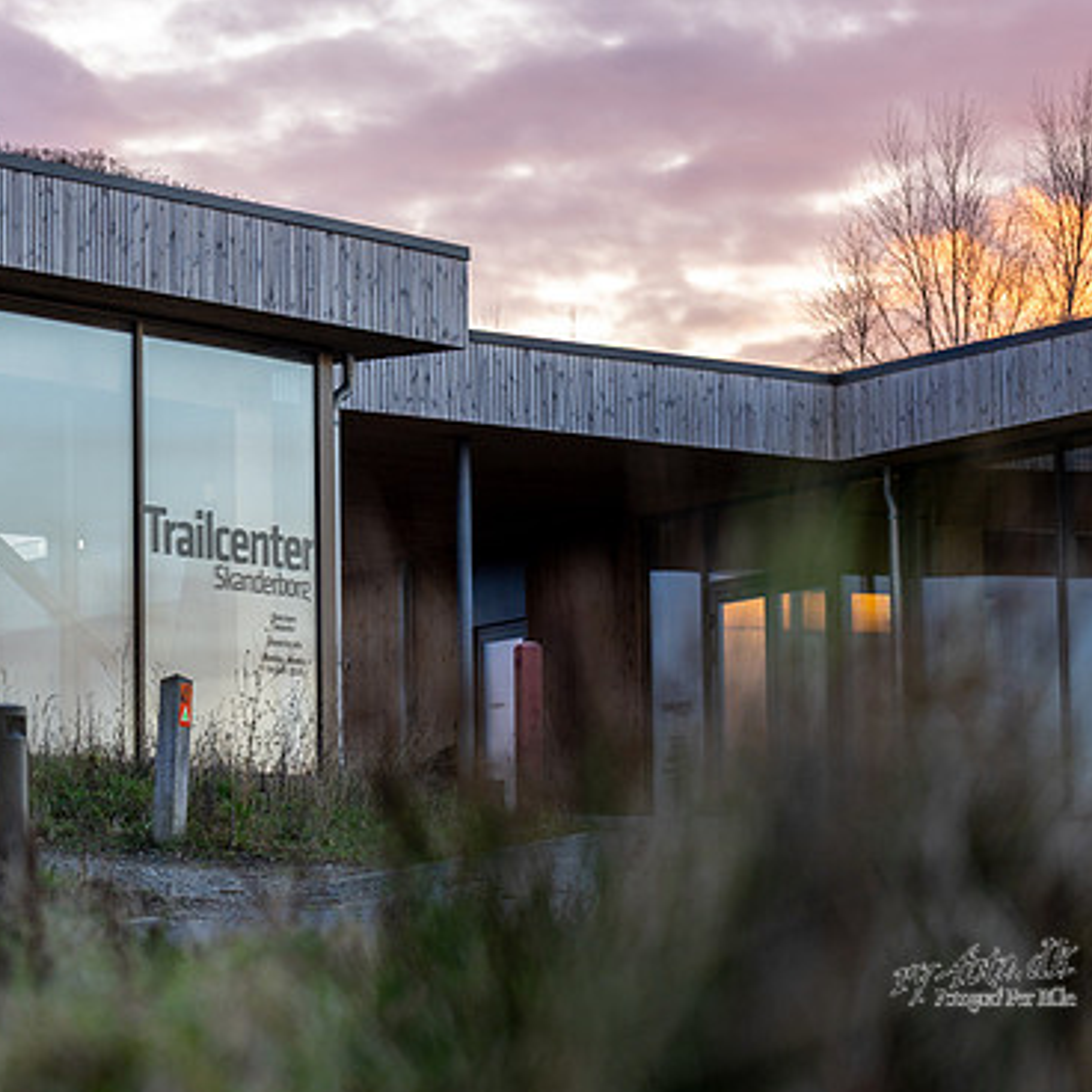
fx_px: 5603
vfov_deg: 11.1
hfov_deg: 11.1
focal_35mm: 157
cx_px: 402
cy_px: 547
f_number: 2.8
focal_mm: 114
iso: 320
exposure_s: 1/200
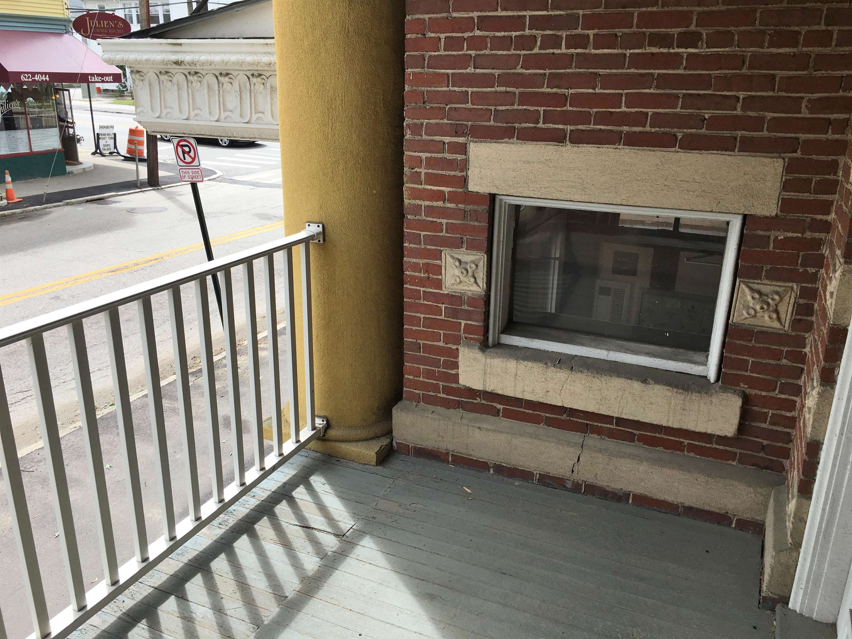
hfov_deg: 61.7
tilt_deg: -19.0
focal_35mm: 29
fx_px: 714
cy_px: 320
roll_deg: -1.2
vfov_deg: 48.2
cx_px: 426
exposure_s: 1/651
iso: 25
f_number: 2.2
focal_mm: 4.15
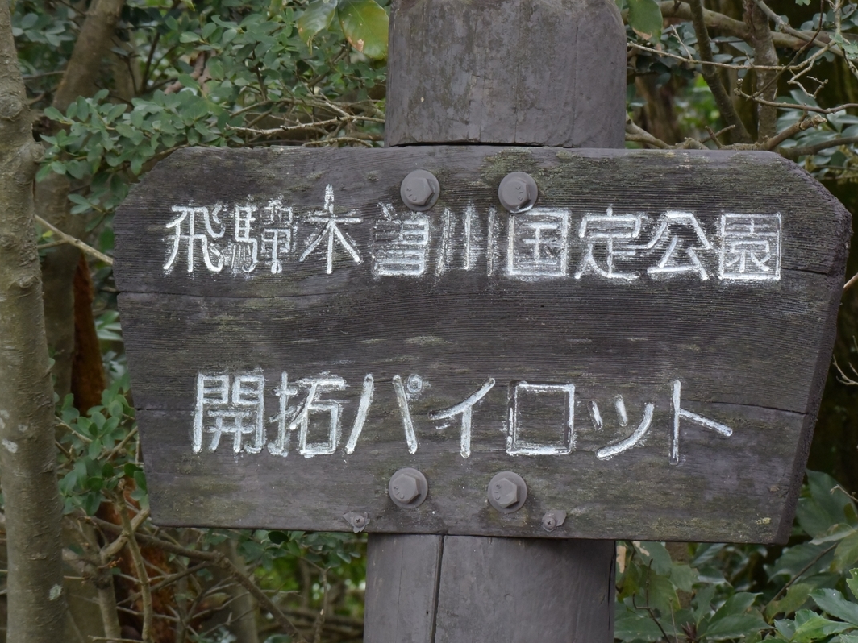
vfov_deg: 7.2
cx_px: 448
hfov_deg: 9.7
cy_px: 322
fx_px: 5081
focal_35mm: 205
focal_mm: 70
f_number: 10
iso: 800
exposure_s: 1/100
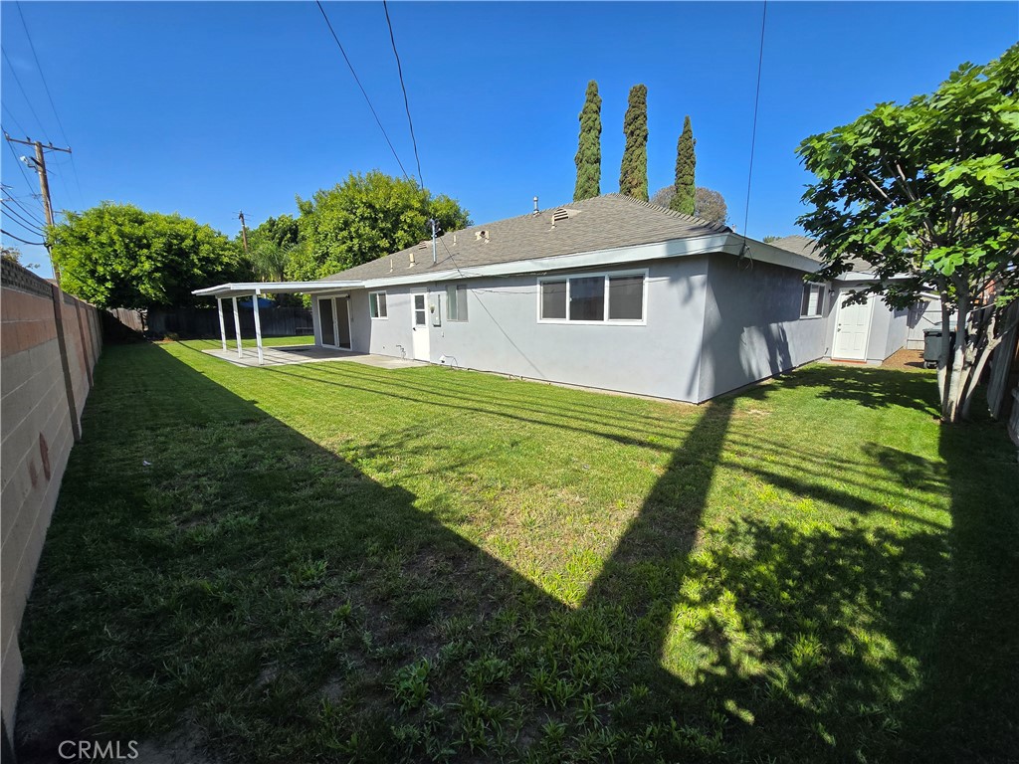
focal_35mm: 13
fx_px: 383
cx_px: 510
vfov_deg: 89.9
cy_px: 382
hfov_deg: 106.2
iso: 50
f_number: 2.2
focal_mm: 2.2
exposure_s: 1/2000
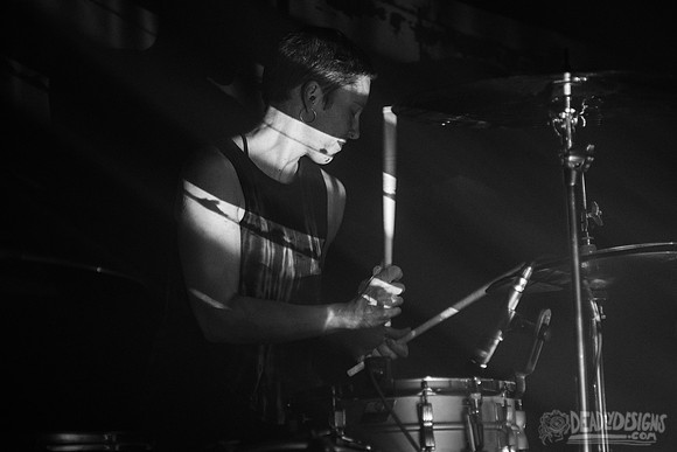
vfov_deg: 20.8
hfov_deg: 30.7
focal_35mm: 65
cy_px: 197
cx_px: 295
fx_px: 1230
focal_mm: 58
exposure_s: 1/160
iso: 2000
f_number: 3.2
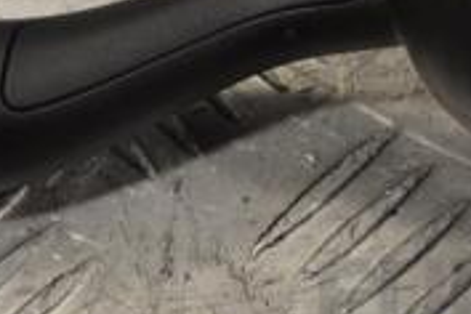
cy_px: -56
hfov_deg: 10.7
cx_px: 269
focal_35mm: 193
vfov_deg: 7.1
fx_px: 2525
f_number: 5.6
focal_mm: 38
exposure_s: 1/125
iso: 400
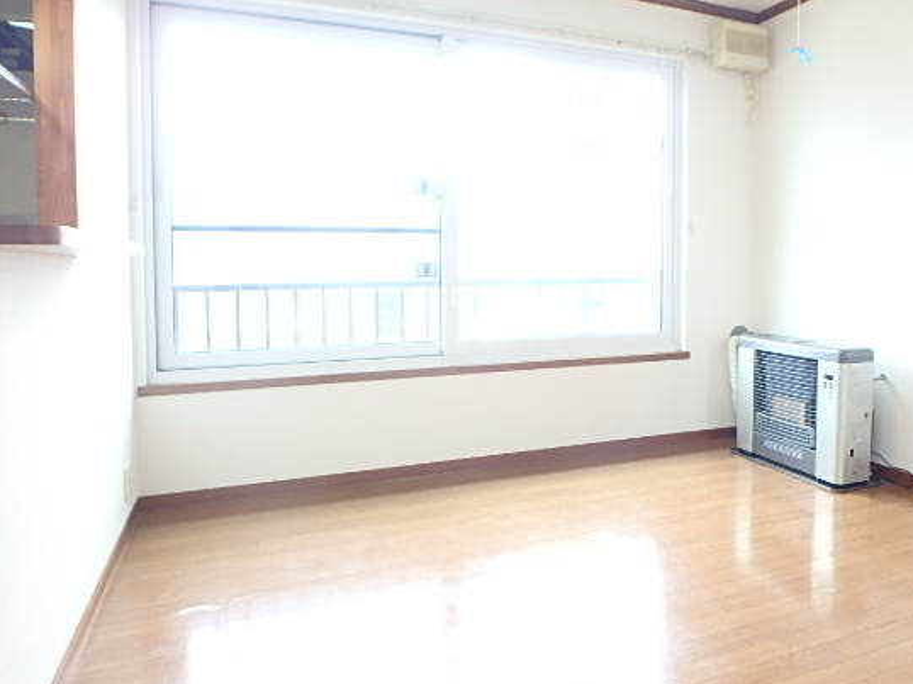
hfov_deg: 69.0
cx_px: 528
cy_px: 297
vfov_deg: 54.7
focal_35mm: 25
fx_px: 659
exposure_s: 1/30
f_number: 3.5
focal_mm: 3.7
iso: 250
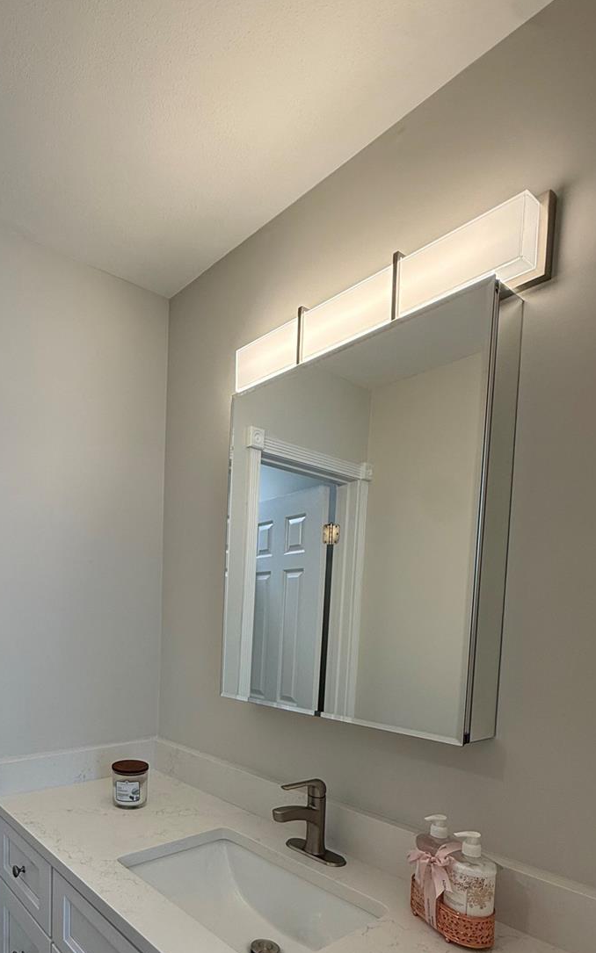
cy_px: 655
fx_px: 546
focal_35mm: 21
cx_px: 157
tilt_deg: -3.2
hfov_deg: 54.9
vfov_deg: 78.9
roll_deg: -1.8
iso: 100
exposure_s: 1/120
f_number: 2.2
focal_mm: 2.22
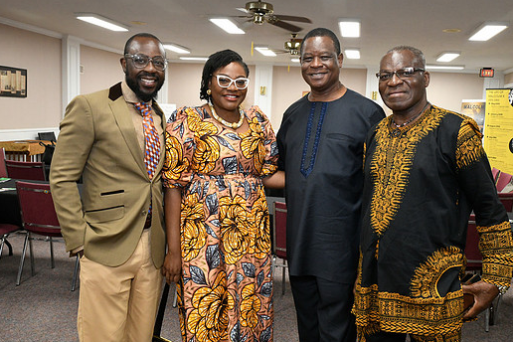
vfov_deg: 36.9
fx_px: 513
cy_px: 180
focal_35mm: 36
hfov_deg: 53.1
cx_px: 277
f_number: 11
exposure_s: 1/60
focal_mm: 32
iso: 6400
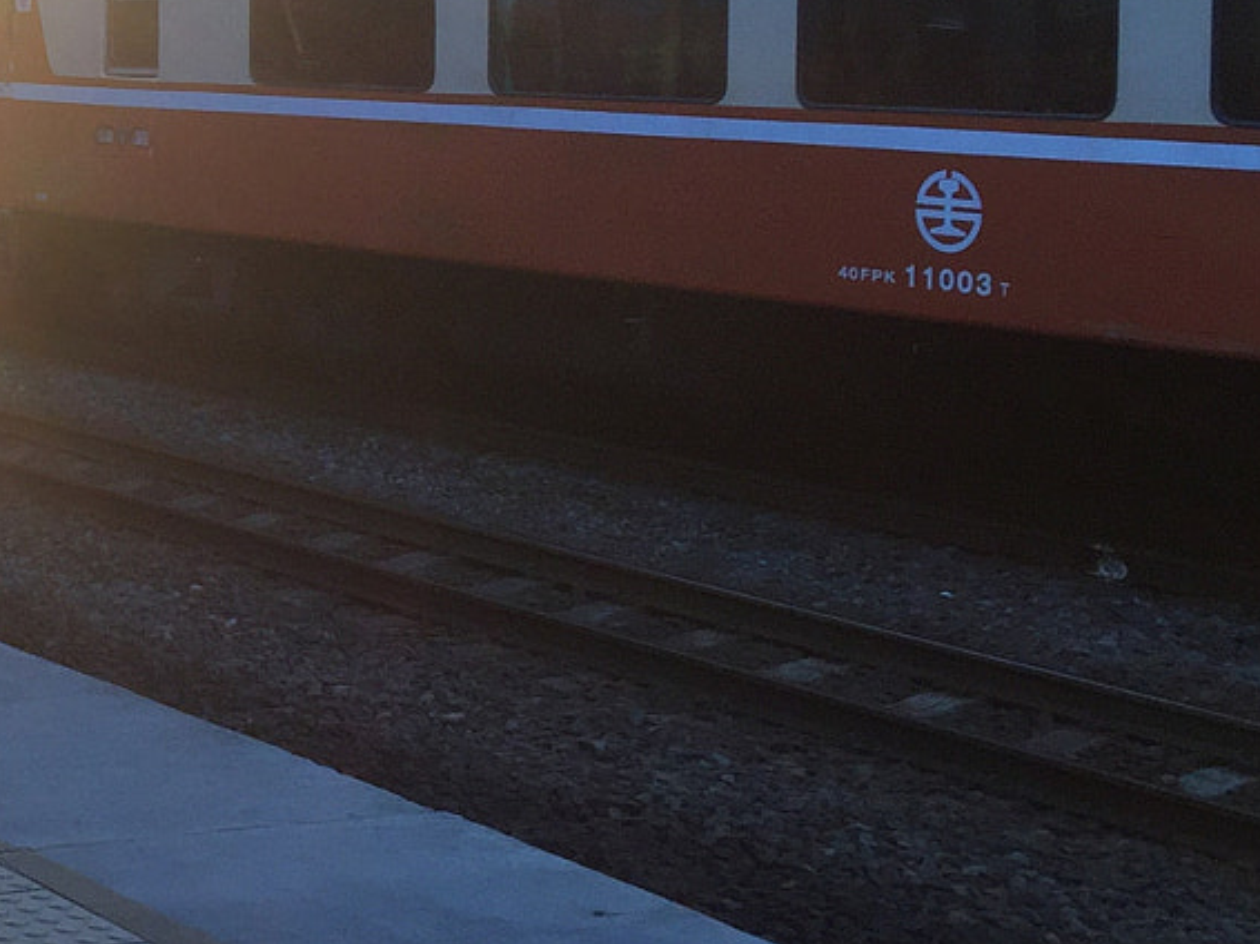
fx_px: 2983
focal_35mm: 82
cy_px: 38
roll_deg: -0.2
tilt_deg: -2.5
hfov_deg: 21.3
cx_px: -439
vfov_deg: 17.6
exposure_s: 1/455
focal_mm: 4.15
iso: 32
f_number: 2.2
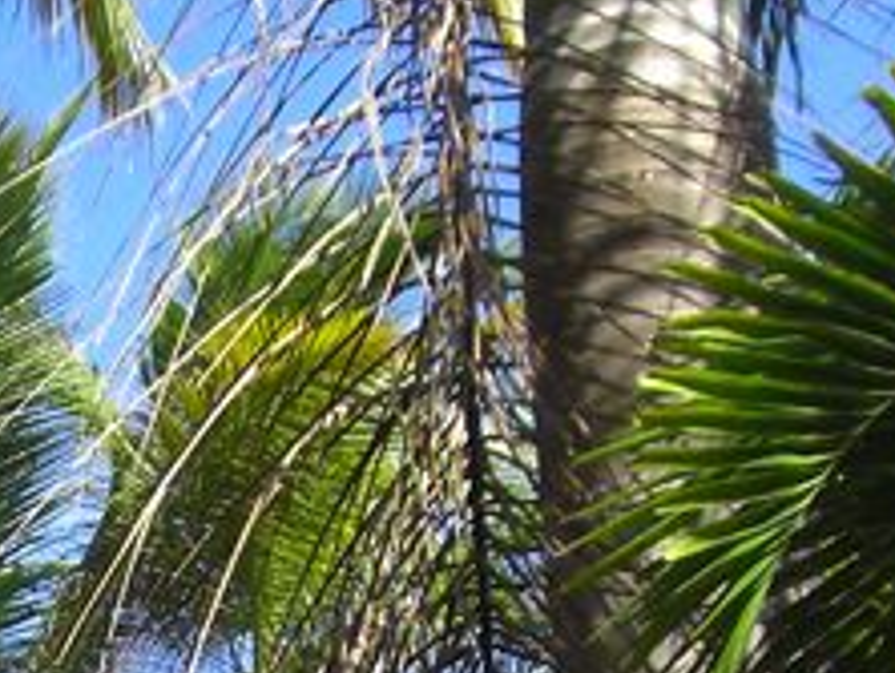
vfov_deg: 8.2
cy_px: 1205
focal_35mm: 175
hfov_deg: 11.1
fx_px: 4530
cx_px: -77
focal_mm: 6.2
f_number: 8
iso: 100
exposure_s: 1/100
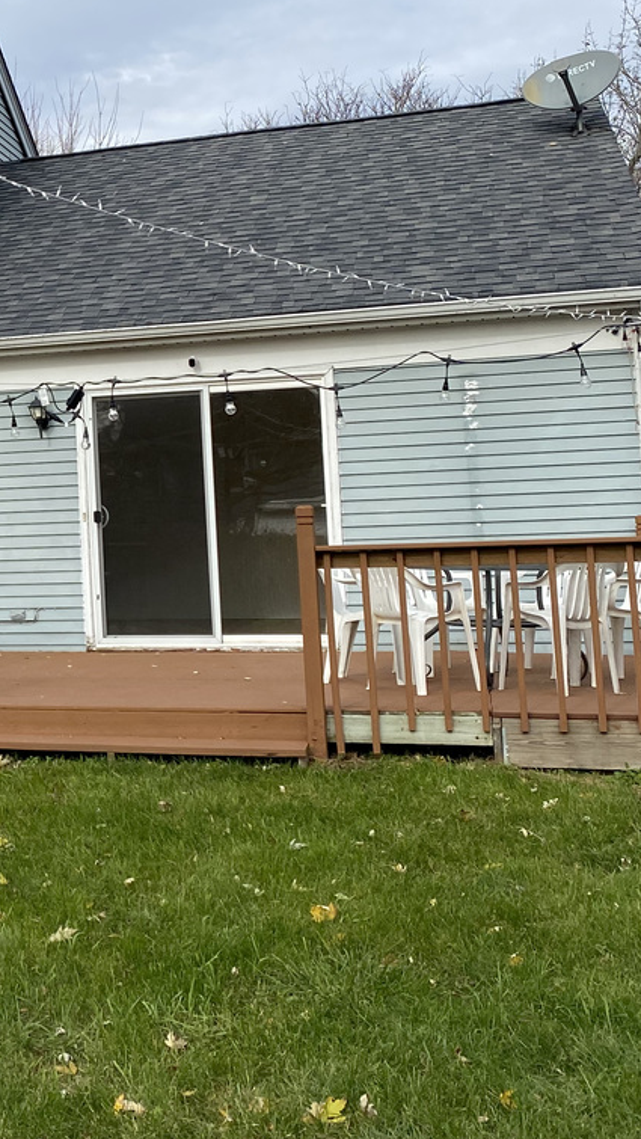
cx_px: -149
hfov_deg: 20.6
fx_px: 1631
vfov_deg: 38.3
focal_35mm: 54
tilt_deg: +5.8
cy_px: 442
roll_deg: +1.1
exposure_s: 1/2105
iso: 32
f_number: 1.8
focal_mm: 4.25
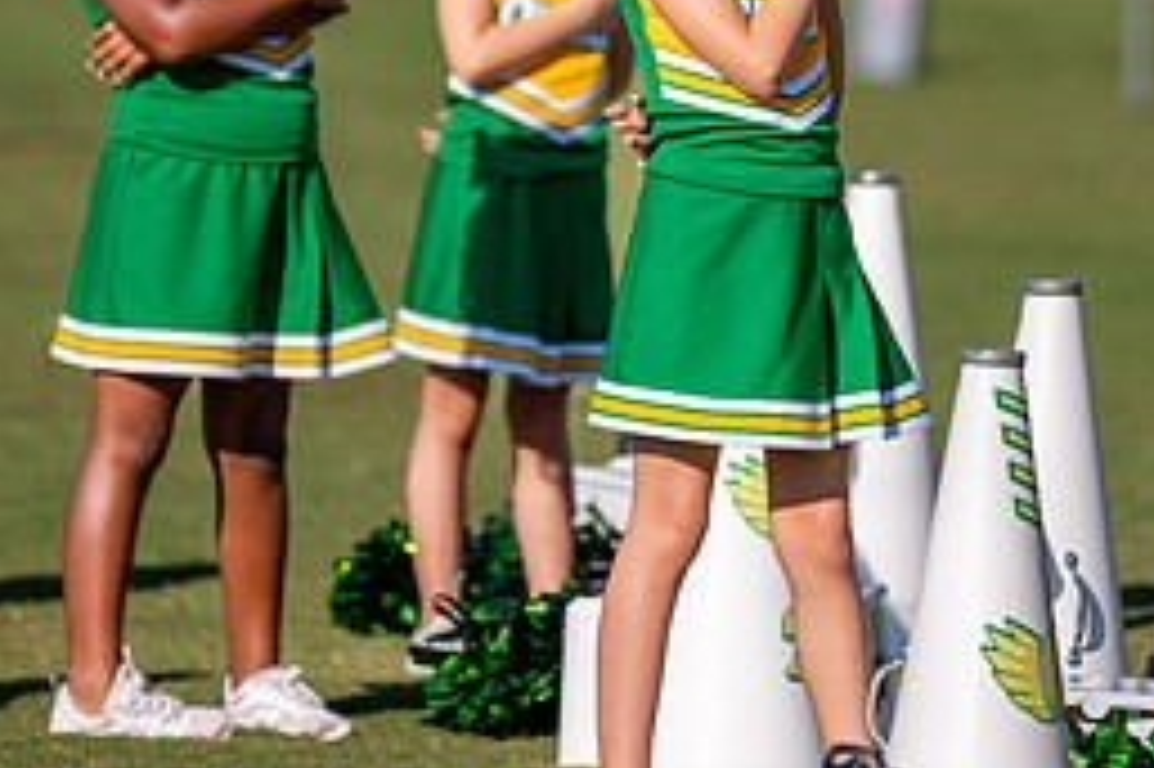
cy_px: -112
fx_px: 16241
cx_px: 683
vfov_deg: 2.7
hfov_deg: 4.1
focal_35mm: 507
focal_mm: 200
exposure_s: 1/12800
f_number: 2.8
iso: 320
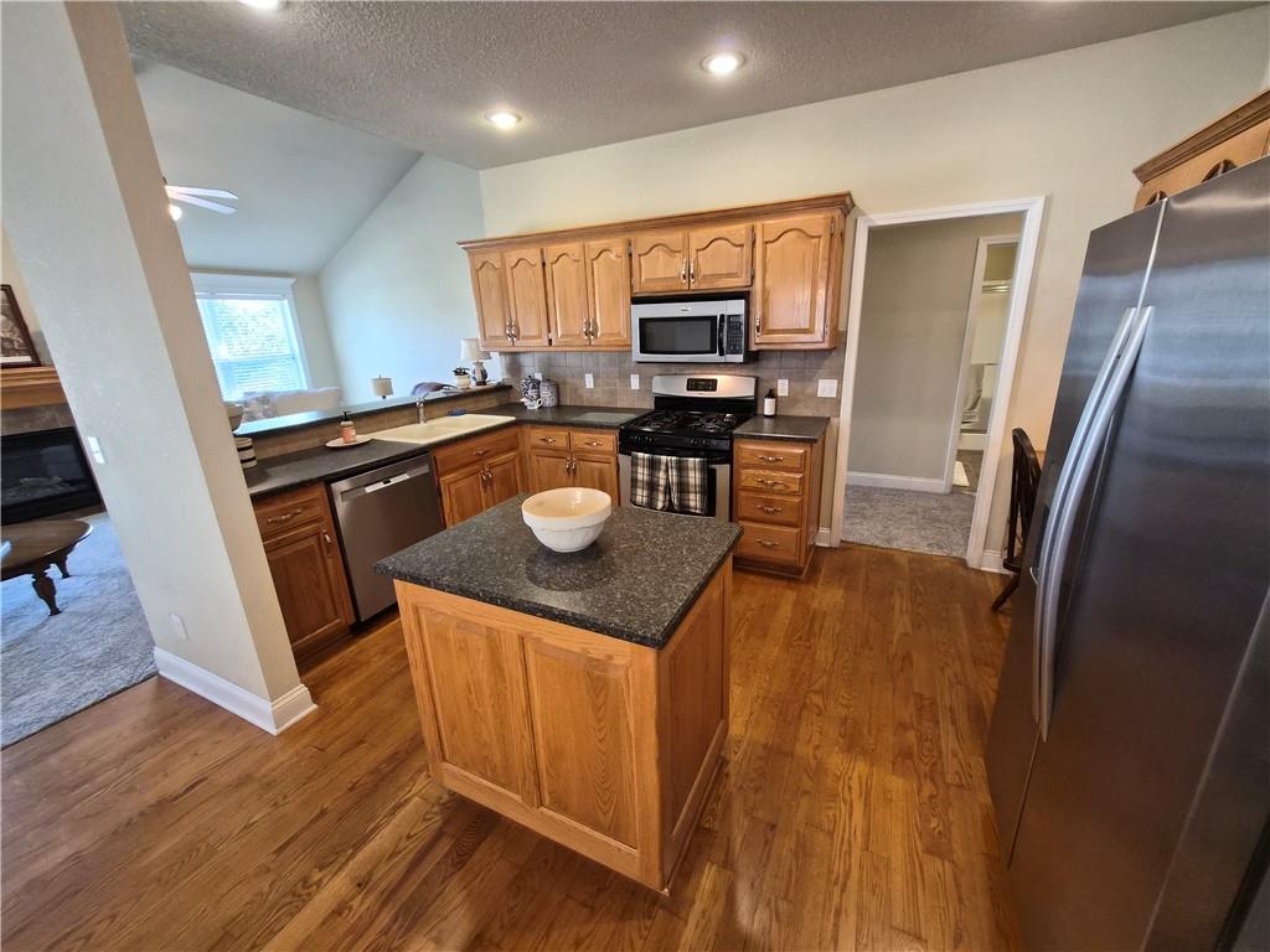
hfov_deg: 106.2
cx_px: 635
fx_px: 477
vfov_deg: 89.9
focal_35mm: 13
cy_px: 476
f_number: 2.2
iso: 200
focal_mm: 1.7
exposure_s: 1/60
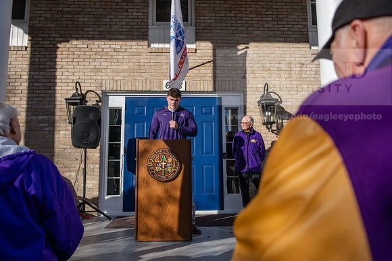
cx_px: 196
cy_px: 130
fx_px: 349
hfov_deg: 58.7
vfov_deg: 41.1
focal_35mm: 32
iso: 80
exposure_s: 1/800
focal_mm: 32
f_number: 4
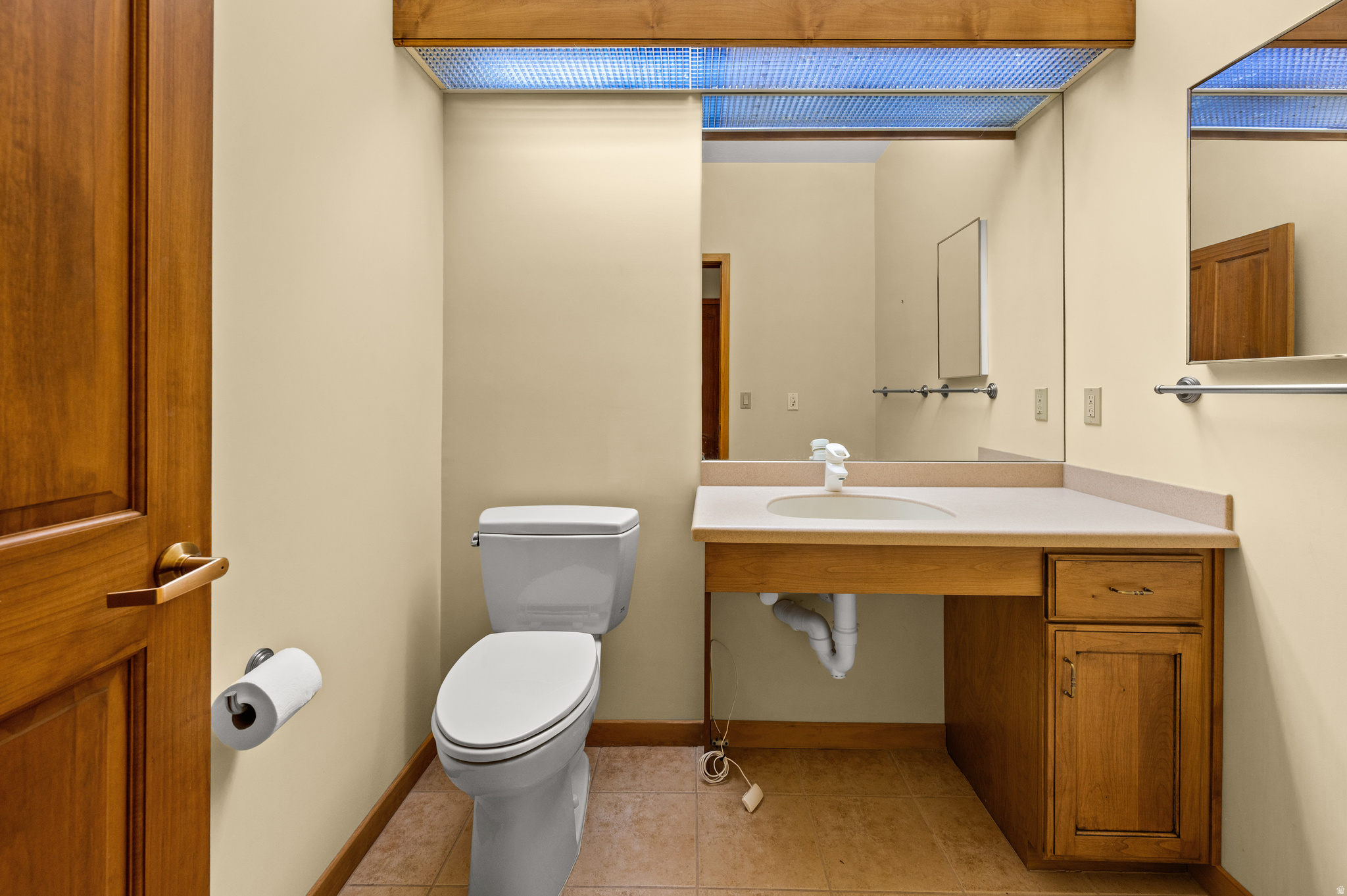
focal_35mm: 14
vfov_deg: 81.1
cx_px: 674
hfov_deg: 104.3
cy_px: 448
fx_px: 523
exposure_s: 1/13
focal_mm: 14
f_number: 7.1
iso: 500
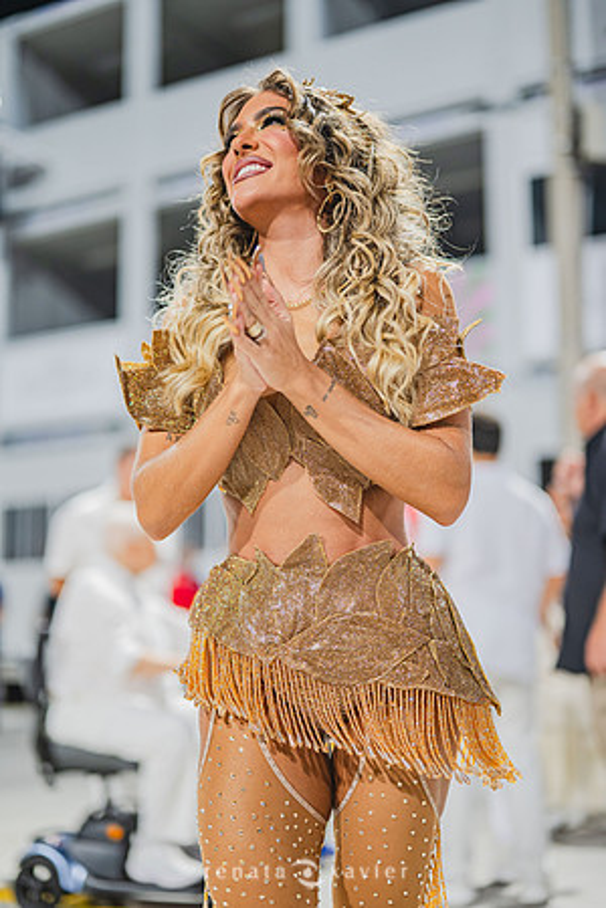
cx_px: 303
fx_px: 1262
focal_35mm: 50
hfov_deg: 27.0
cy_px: 454
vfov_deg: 39.6
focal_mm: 50
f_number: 1.3
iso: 1600
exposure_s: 1/1000
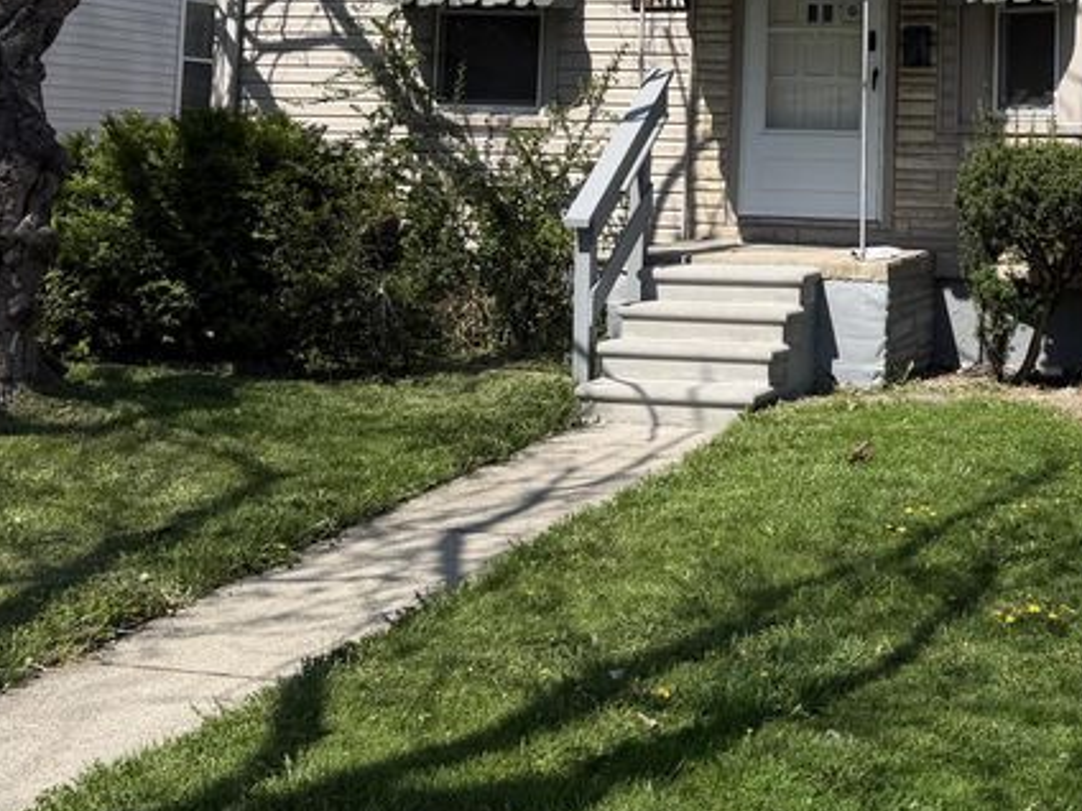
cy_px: 26
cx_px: 875
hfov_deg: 32.3
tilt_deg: +3.7
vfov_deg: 24.2
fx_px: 1813
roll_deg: -1.5
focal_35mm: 58
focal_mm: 6.76
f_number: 1.78
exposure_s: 1/3953
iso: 80
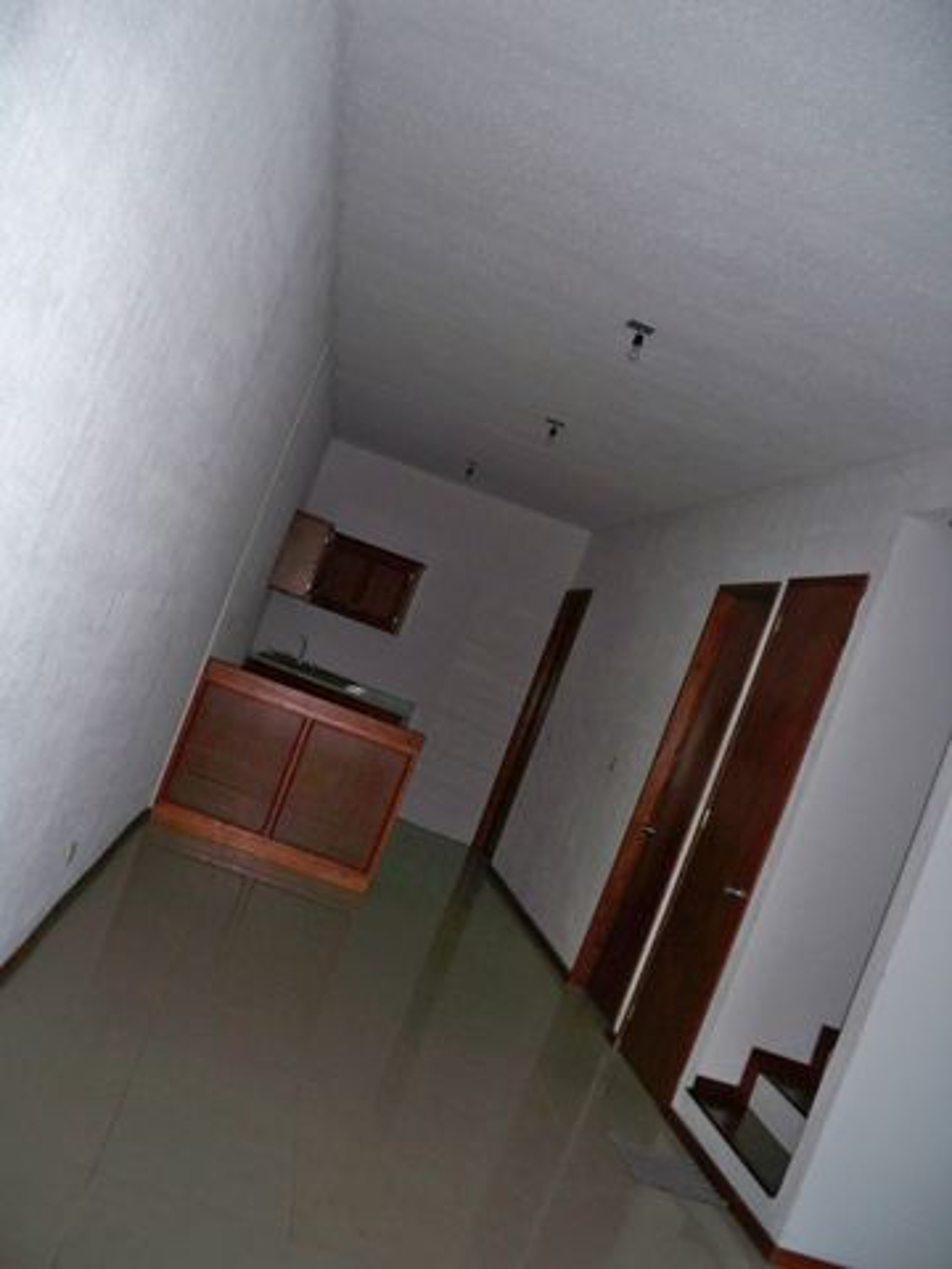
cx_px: 476
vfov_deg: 52.6
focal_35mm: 35
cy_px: 634
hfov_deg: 40.7
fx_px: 1283
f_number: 3.1
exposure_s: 1/60
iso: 200
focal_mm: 6.3
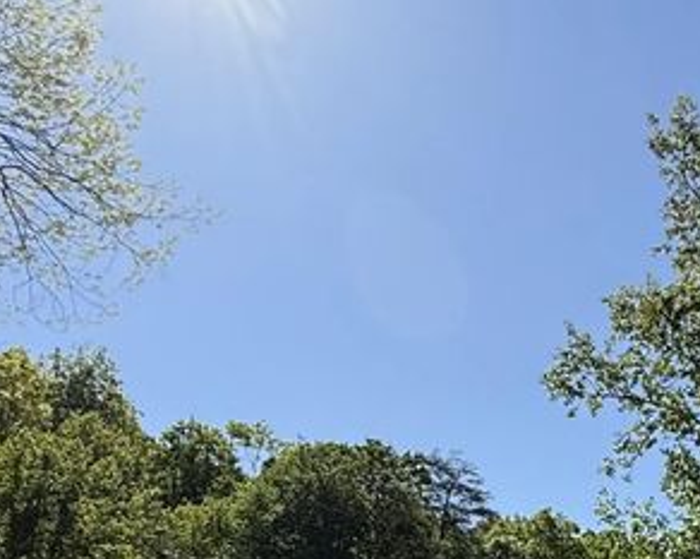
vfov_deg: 29.1
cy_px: 573
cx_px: 602
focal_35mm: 48
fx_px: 993
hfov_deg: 36.9
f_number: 2.2
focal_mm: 2.22
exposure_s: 1/1698
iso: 50
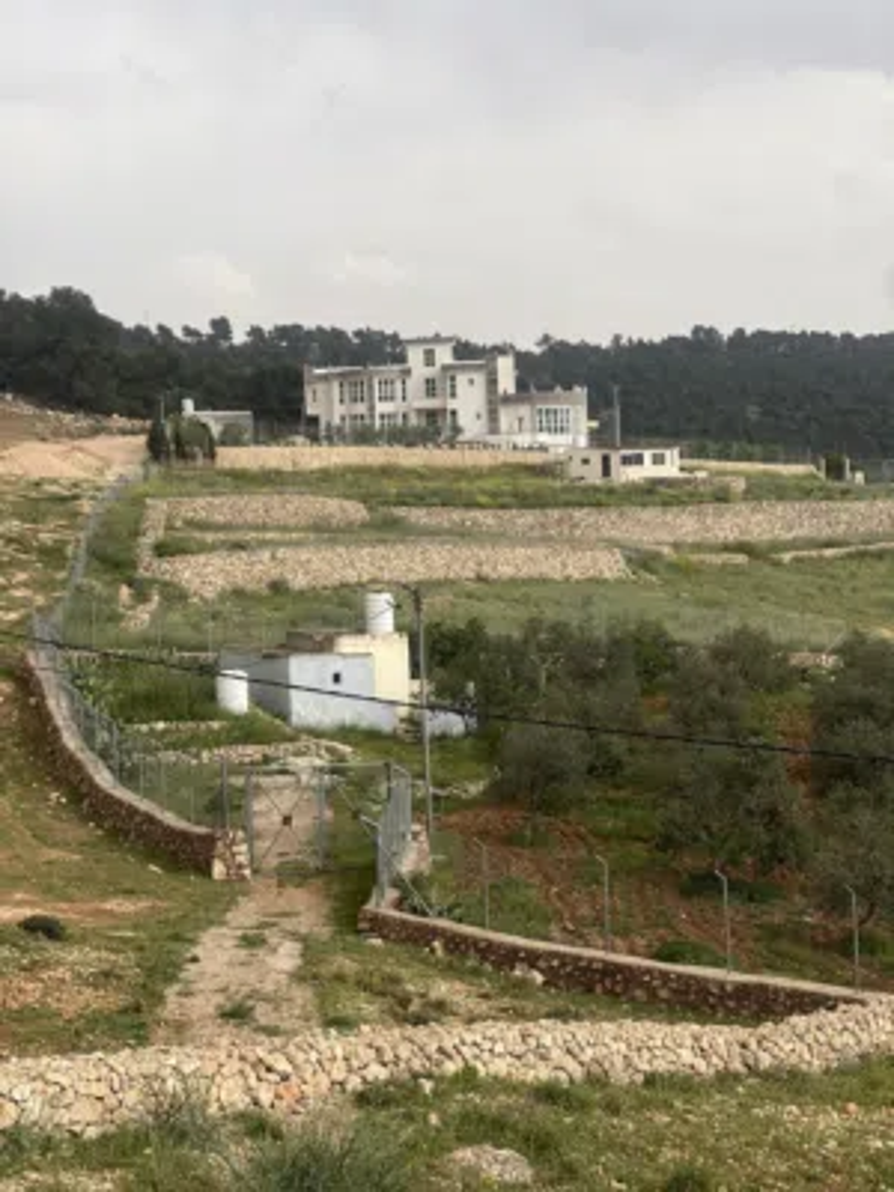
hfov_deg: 19.1
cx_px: 447
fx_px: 2651
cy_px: 596
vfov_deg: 25.3
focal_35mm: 77
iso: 32
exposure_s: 1/440
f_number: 2.8
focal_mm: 9
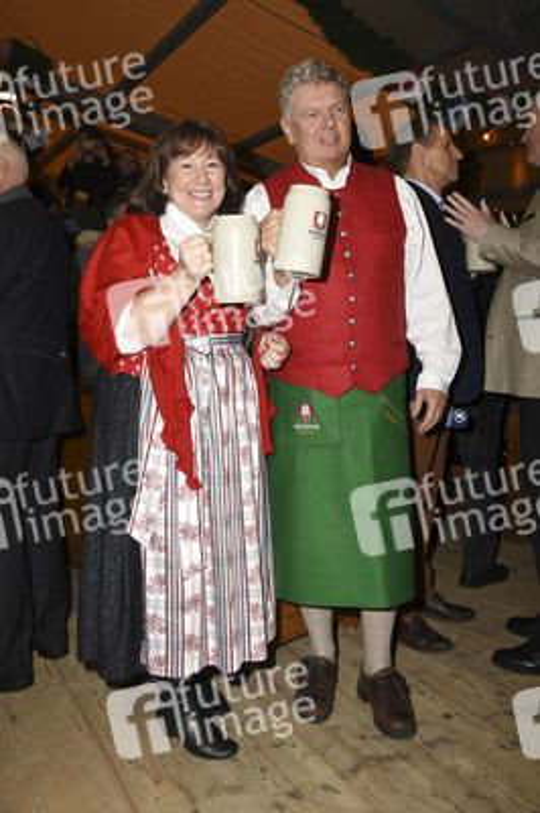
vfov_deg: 59.5
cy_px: 406
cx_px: 270
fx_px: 710
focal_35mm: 32
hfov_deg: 41.6
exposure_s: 1/160
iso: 125
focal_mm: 21
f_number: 5.6
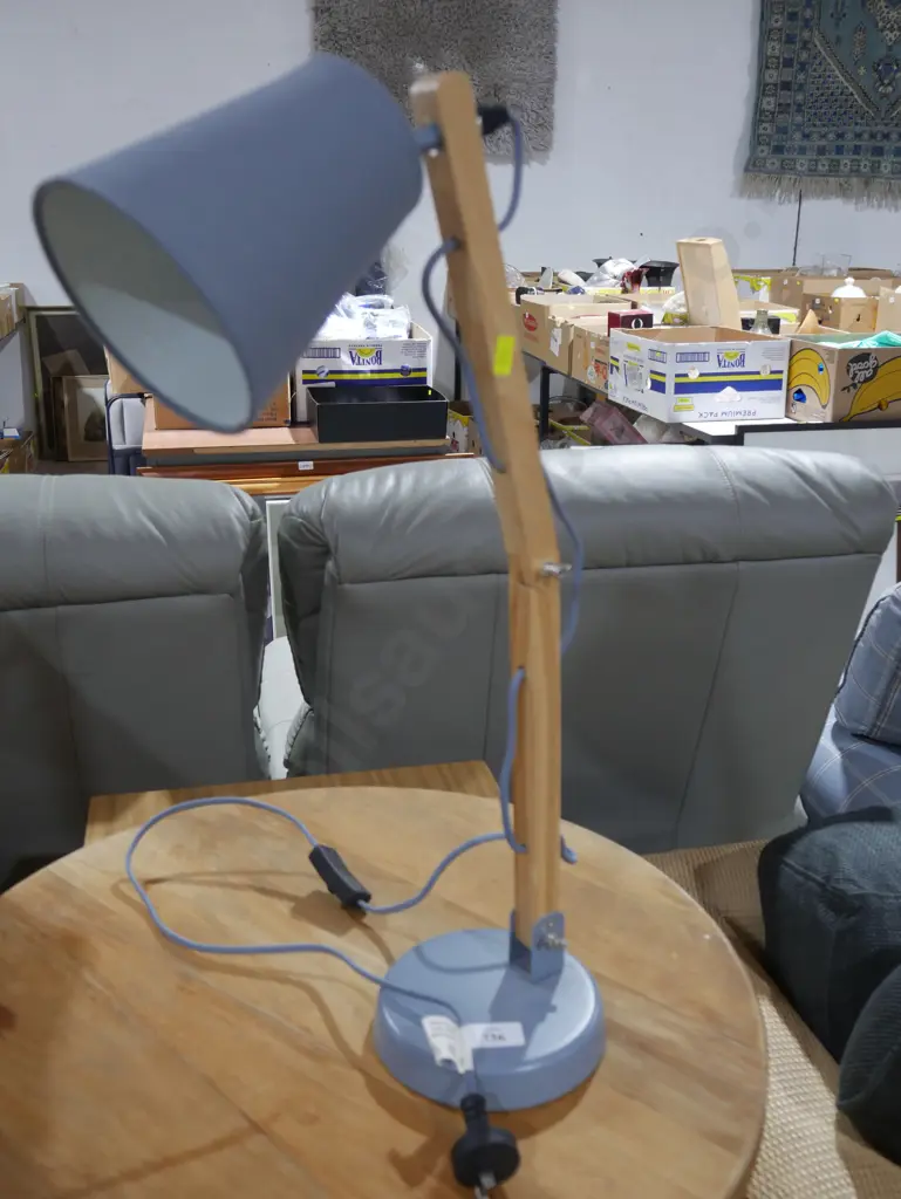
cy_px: 600
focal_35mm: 34
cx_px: 450
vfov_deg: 53.9
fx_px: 1179
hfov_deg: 41.8
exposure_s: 1/60
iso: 800
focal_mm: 17
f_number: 4
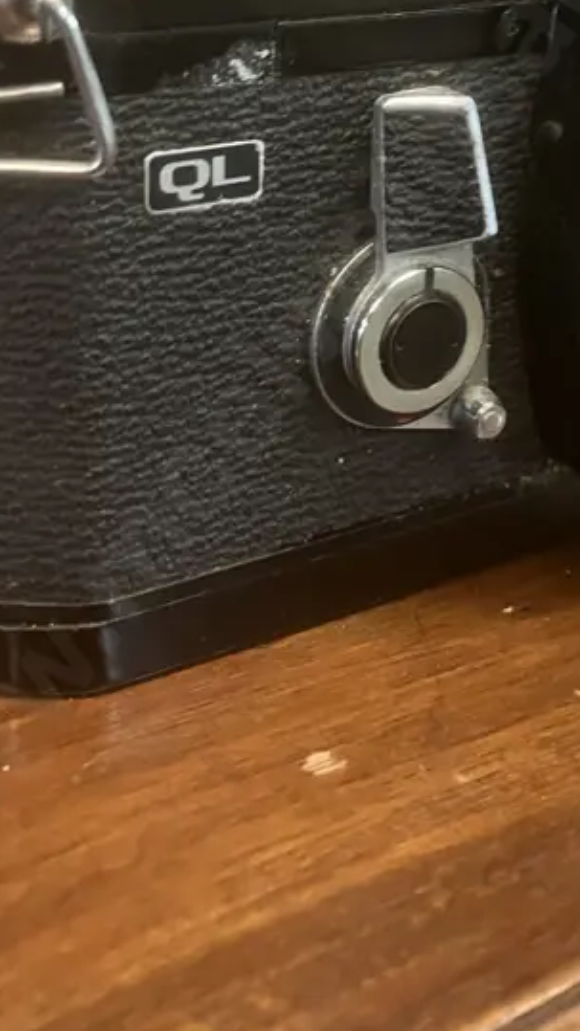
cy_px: 113
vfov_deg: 34.1
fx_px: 1587
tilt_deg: -12.1
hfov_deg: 20.5
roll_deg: -2.5
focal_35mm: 58
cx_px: 473
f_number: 1.8
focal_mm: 3.99
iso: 320
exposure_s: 1/33
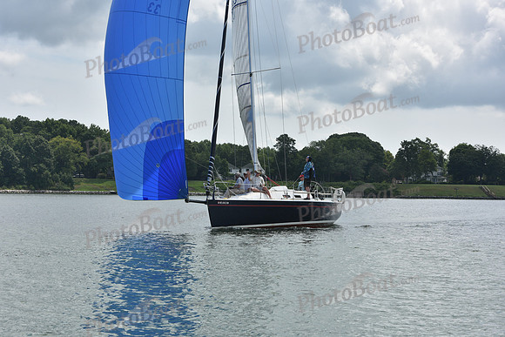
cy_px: 168
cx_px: 252
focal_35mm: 82
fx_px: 1150
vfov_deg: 16.7
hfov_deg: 24.8
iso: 320
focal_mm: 82
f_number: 11
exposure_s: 1/800
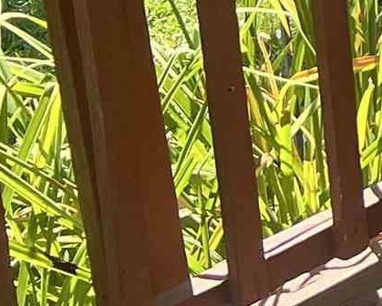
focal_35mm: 186
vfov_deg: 7.9
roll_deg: +0.2
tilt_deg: -16.2
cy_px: -351
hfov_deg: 7.9
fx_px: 2102
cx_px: 1375
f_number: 1.5
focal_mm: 5.7
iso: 50
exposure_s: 1/873
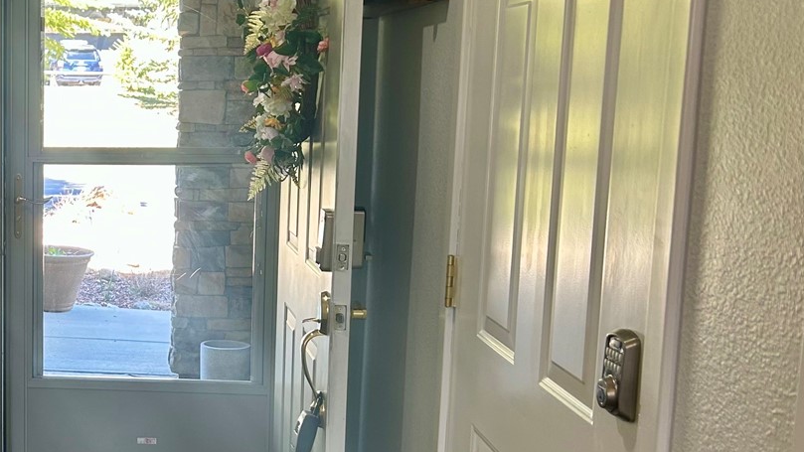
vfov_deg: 21.4
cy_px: 238
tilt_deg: -7.6
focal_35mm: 56
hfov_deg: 34.2
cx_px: 17
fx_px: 1194
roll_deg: +0.8
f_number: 1.5
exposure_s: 1/120
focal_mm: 5.7
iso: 80
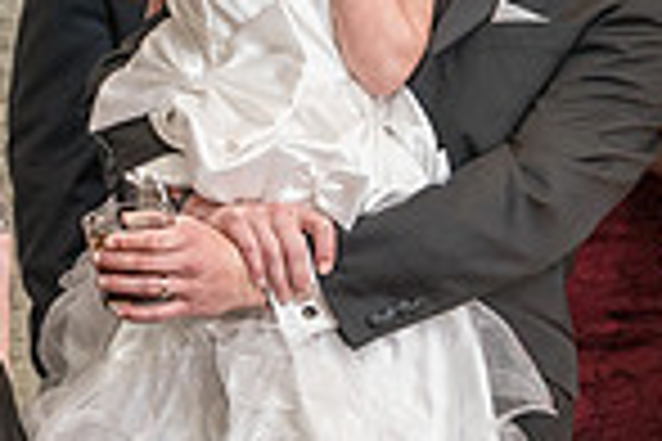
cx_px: -438
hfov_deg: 5.6
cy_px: 78
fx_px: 6675
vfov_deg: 3.8
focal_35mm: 363
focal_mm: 87
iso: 2000
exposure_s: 1/200
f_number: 4
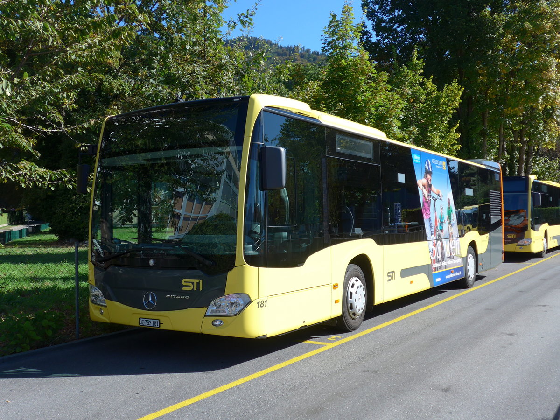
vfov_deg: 36.8
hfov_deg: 47.9
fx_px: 631
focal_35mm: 39
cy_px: 210
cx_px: 280
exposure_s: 1/1000
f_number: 2.8
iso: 80
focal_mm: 8
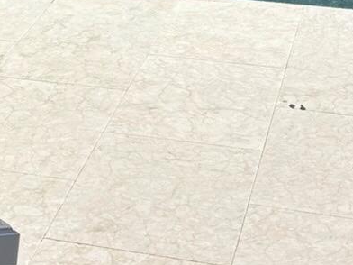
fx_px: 1387
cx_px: -102
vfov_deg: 9.4
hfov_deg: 14.0
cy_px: -416
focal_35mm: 136
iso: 50
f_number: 1.6
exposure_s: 1/5618
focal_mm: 5.96
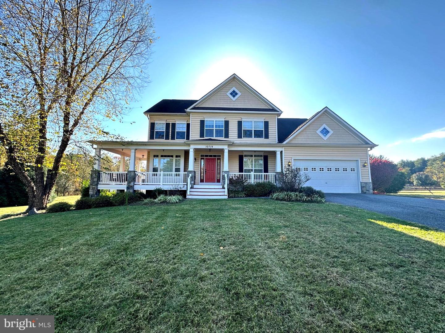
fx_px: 180
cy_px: 166
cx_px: 222
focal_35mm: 14
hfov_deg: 102.1
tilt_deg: +5.7
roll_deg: -0.6
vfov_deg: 85.7
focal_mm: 2.22
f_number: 2.2
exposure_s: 1/376
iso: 40
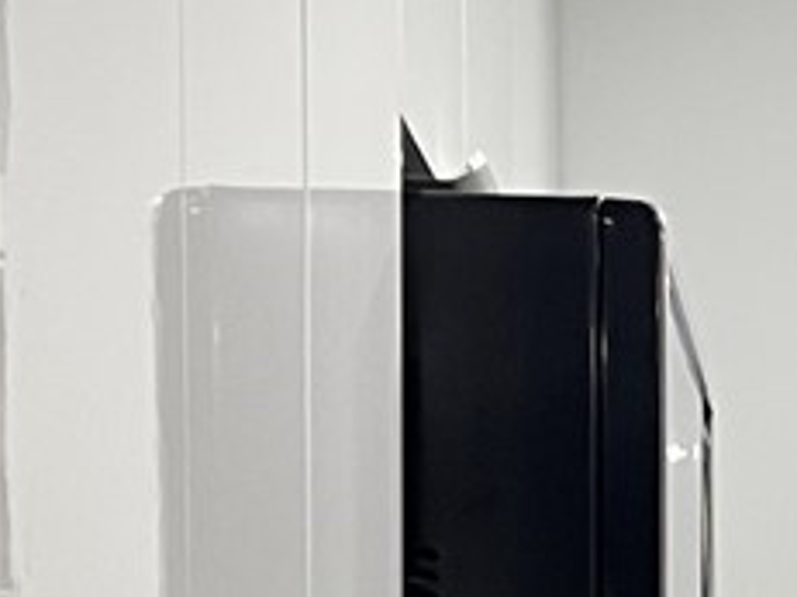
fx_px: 3981
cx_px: 1842
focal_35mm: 173
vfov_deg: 8.4
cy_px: 880
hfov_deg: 10.1
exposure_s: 1/60
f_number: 1.6
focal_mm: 5.1
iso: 80
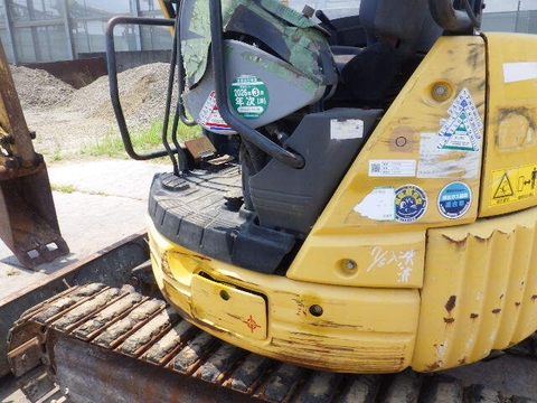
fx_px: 434
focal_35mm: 28
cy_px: 202
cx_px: 268
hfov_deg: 63.4
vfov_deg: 49.7
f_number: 4.2
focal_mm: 5
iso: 125
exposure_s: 1/500
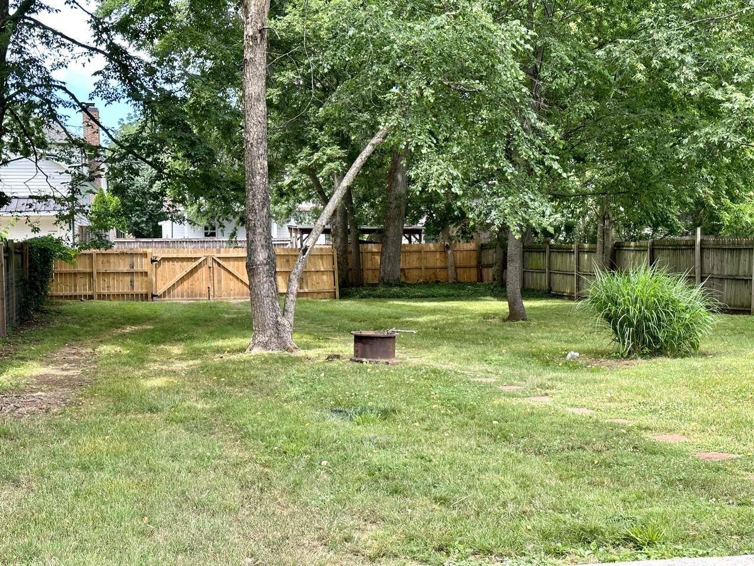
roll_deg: +1.3
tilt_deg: -1.5
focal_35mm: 48
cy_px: 283
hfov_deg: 39.7
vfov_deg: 30.3
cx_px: 377
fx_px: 1046
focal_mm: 6.86
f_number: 1.78
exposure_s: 1/469
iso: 64
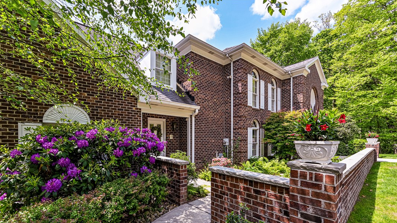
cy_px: 134
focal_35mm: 15
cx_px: 196
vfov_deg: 69.8
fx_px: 158
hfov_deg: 103.0
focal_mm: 14
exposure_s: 1/100
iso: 100
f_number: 8
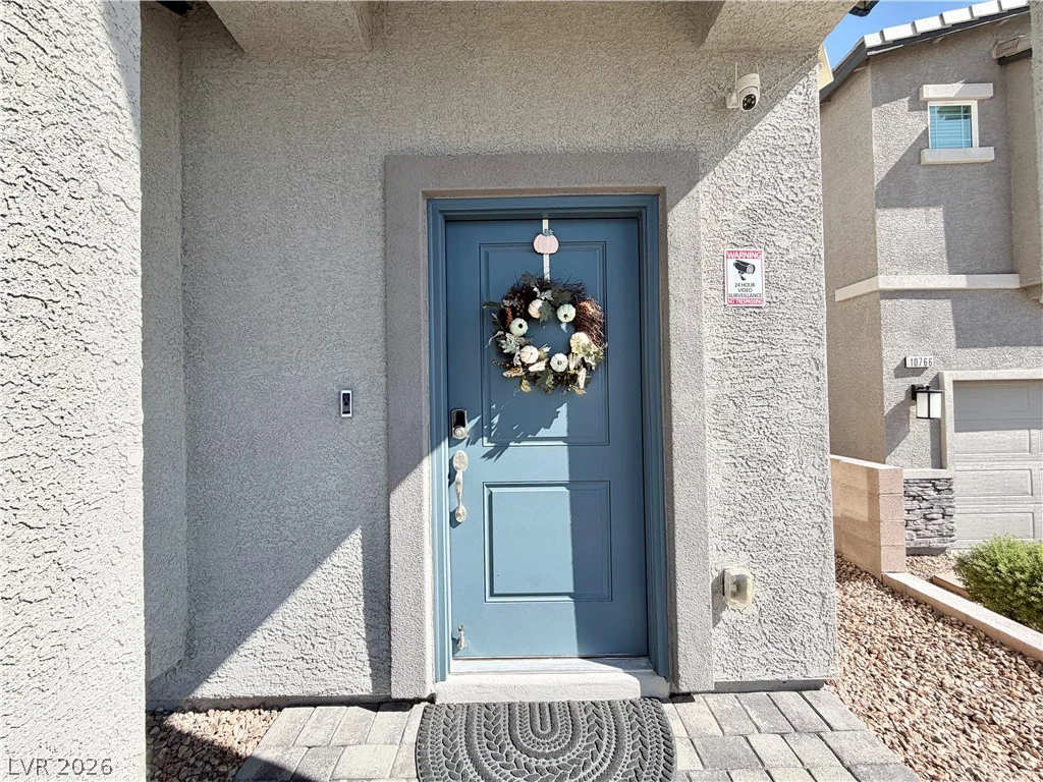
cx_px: 522
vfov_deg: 85.7
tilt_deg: +0.0
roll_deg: +0.4
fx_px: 422
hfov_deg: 102.1
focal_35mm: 14
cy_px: 391
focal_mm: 2.22
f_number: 2.2
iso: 32
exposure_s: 1/770
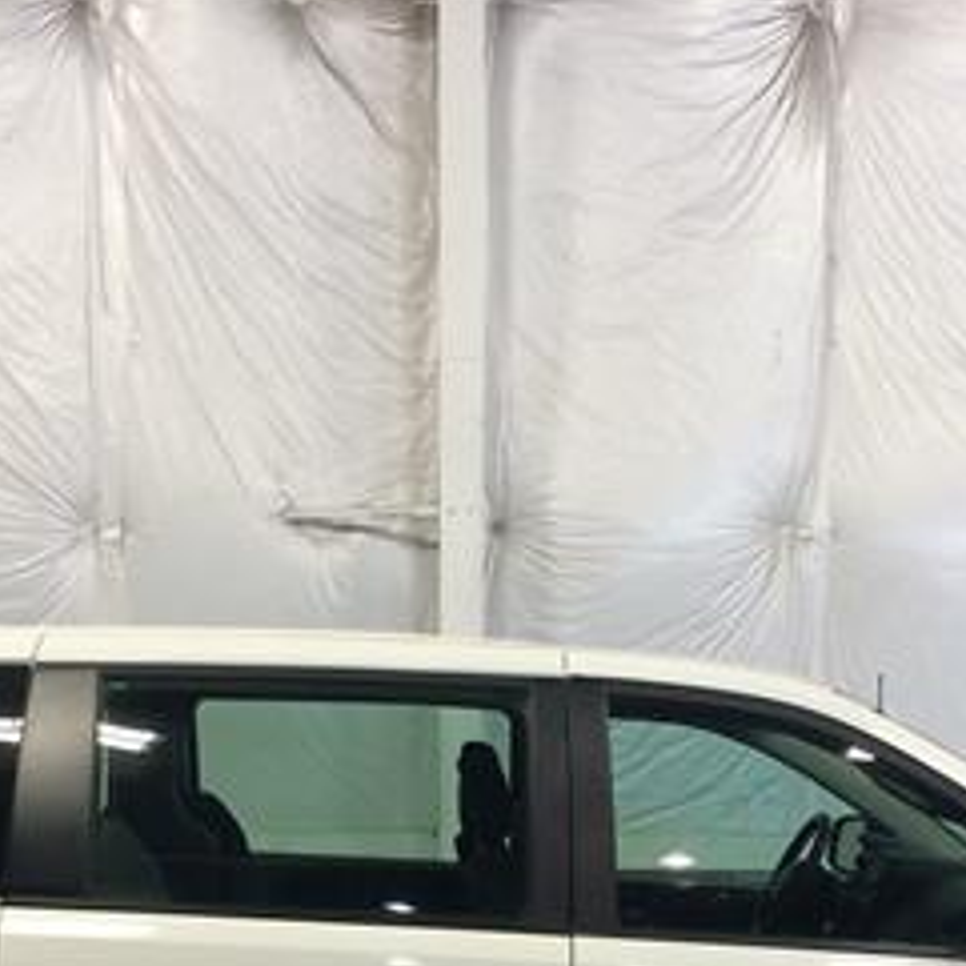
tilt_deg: -6.4
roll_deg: +0.0
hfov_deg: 25.4
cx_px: 493
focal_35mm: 68
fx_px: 2147
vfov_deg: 24.4
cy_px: 934
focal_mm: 4.15
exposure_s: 1/30
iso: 40
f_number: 2.2
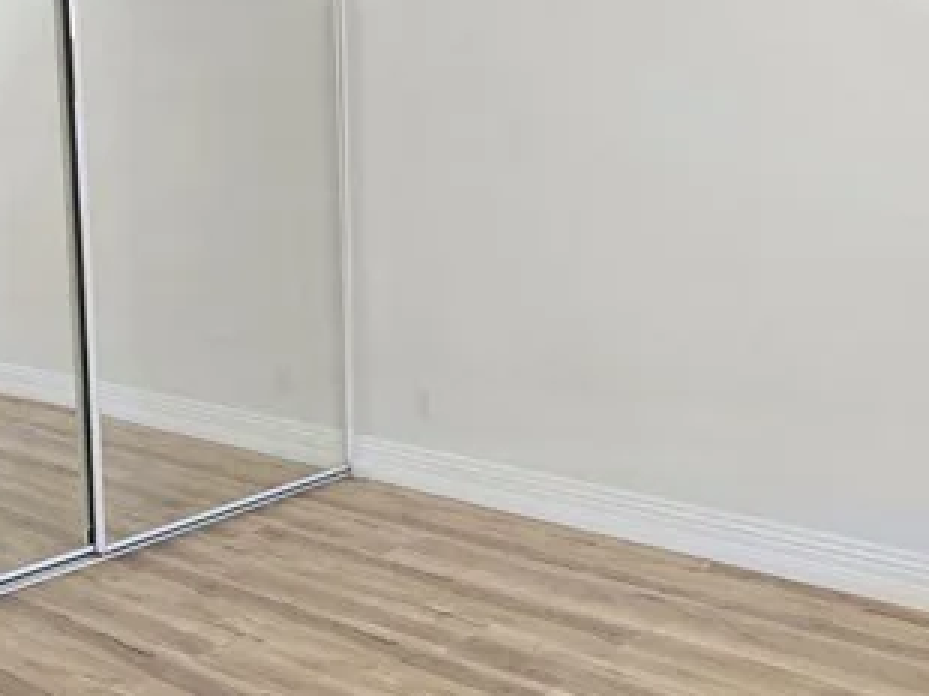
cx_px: 450
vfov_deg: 33.4
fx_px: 1153
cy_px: 258
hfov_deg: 43.9
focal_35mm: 43
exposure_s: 1/60
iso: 400
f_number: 2.2
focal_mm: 2.2
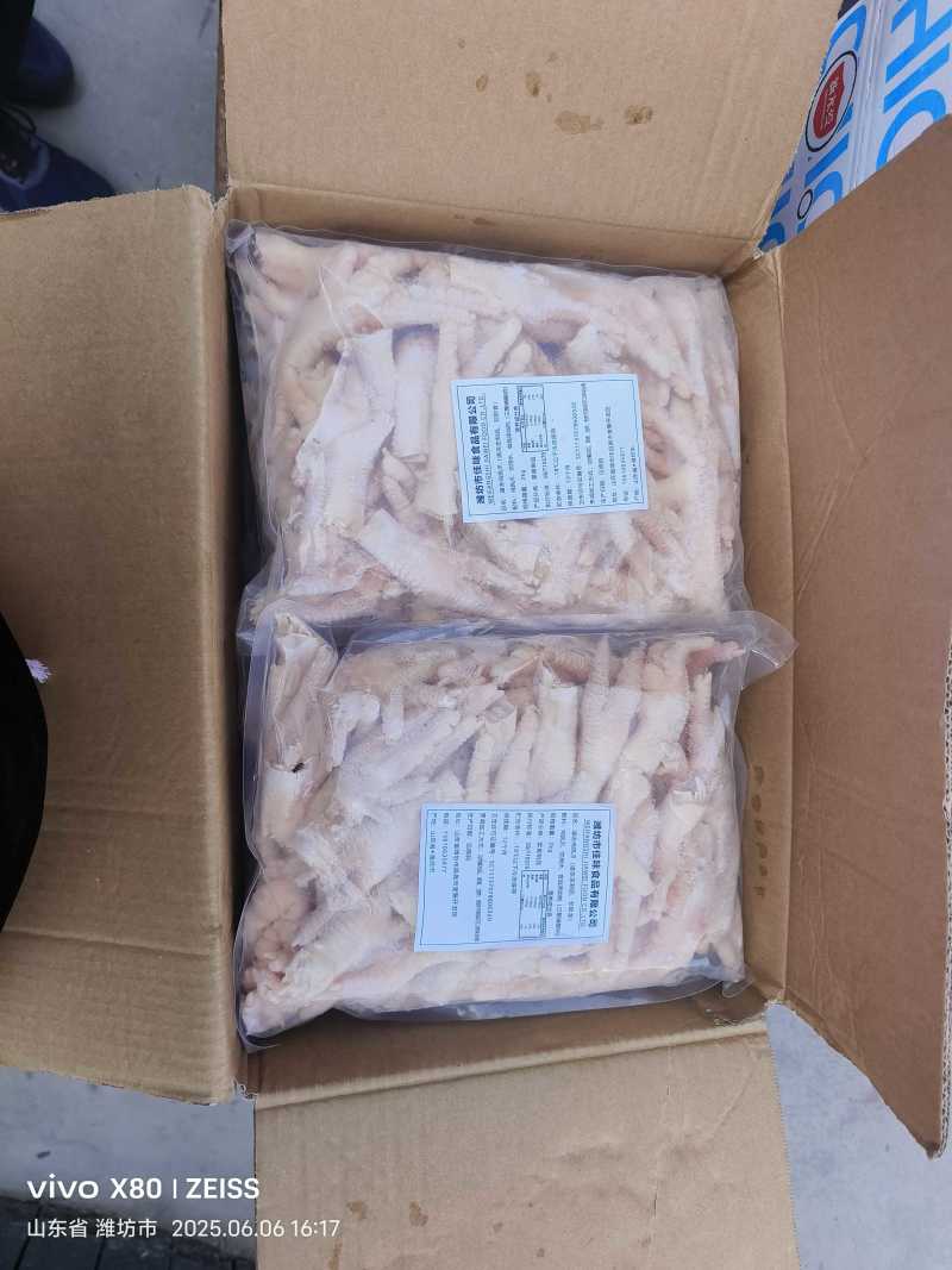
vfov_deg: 73.9
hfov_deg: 58.9
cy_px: 635
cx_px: 476
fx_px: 844
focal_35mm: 23
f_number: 1.75
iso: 242
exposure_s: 1/909
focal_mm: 5.5
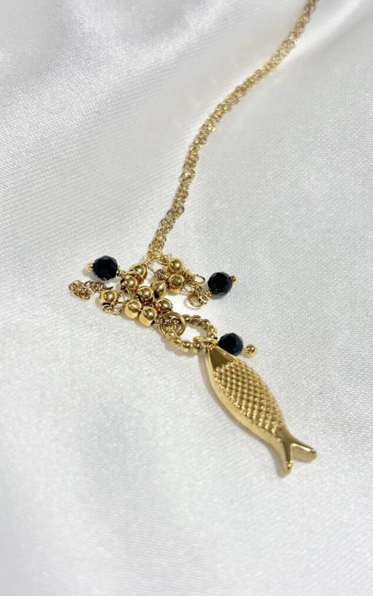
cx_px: 217
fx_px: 911
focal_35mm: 56
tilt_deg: -43.3
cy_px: 298
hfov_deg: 23.1
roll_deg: +5.8
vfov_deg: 36.3
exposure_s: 1/353
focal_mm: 5.96
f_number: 1.6
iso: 32
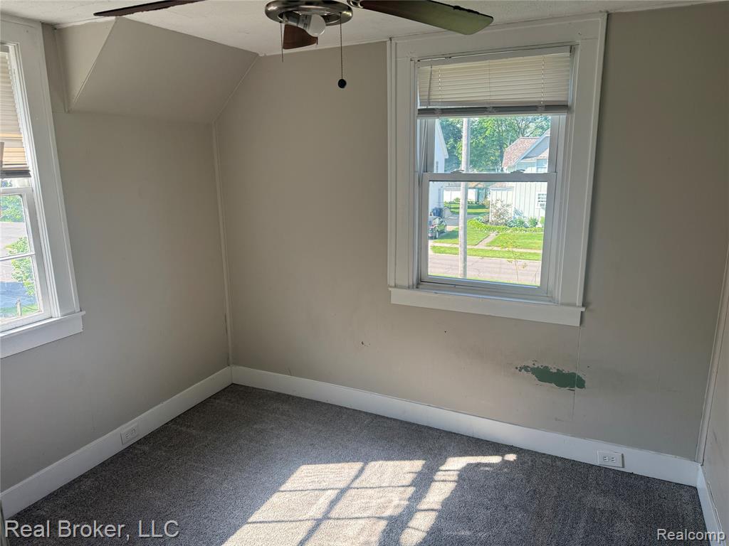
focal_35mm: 24
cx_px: 364
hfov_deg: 71.6
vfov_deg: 56.8
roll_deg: +1.1
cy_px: 273
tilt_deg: -12.2
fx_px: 505
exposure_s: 1/598
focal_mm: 6.76
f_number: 1.78
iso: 100
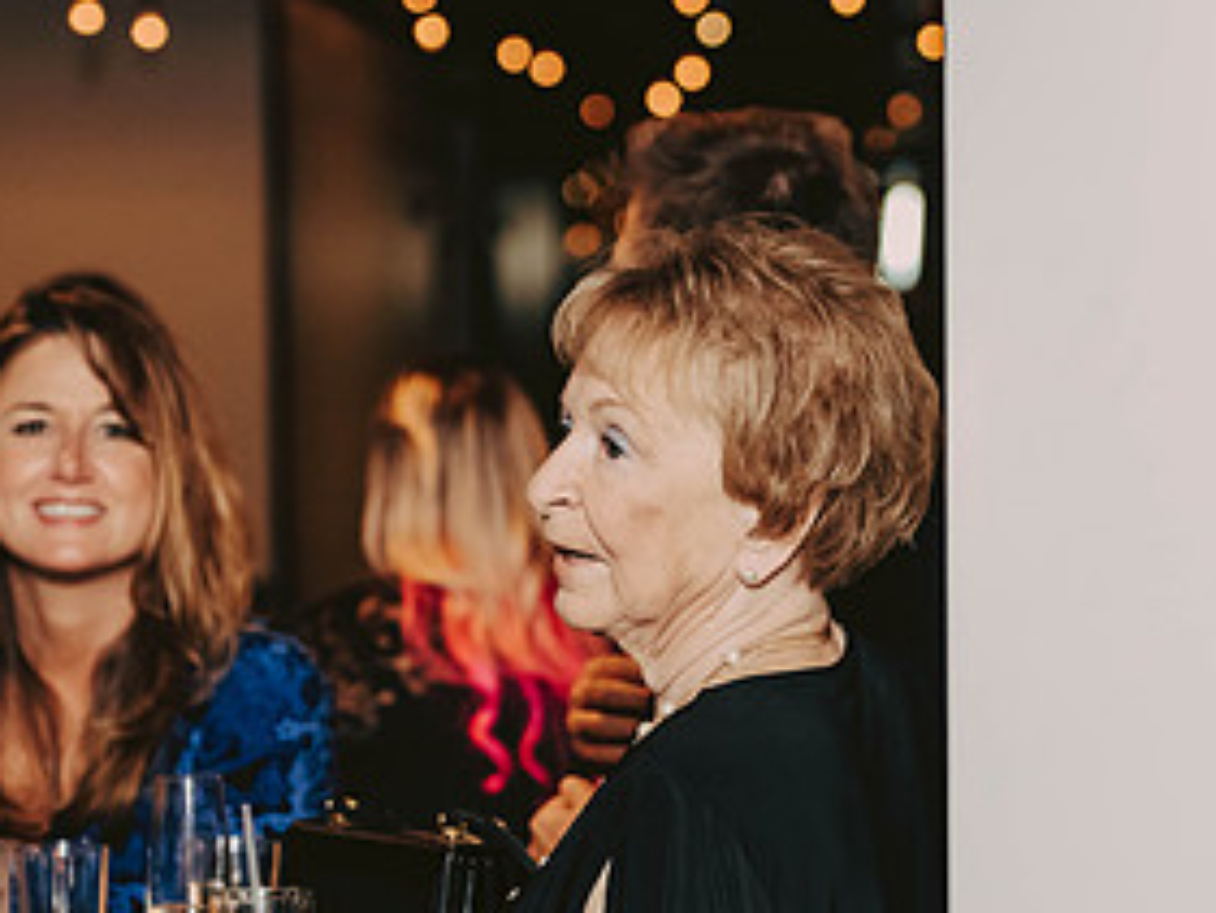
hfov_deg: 14.2
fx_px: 4885
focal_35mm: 139
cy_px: 677
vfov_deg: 10.7
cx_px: 636
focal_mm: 70
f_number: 3.2
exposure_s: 1/200
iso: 2000
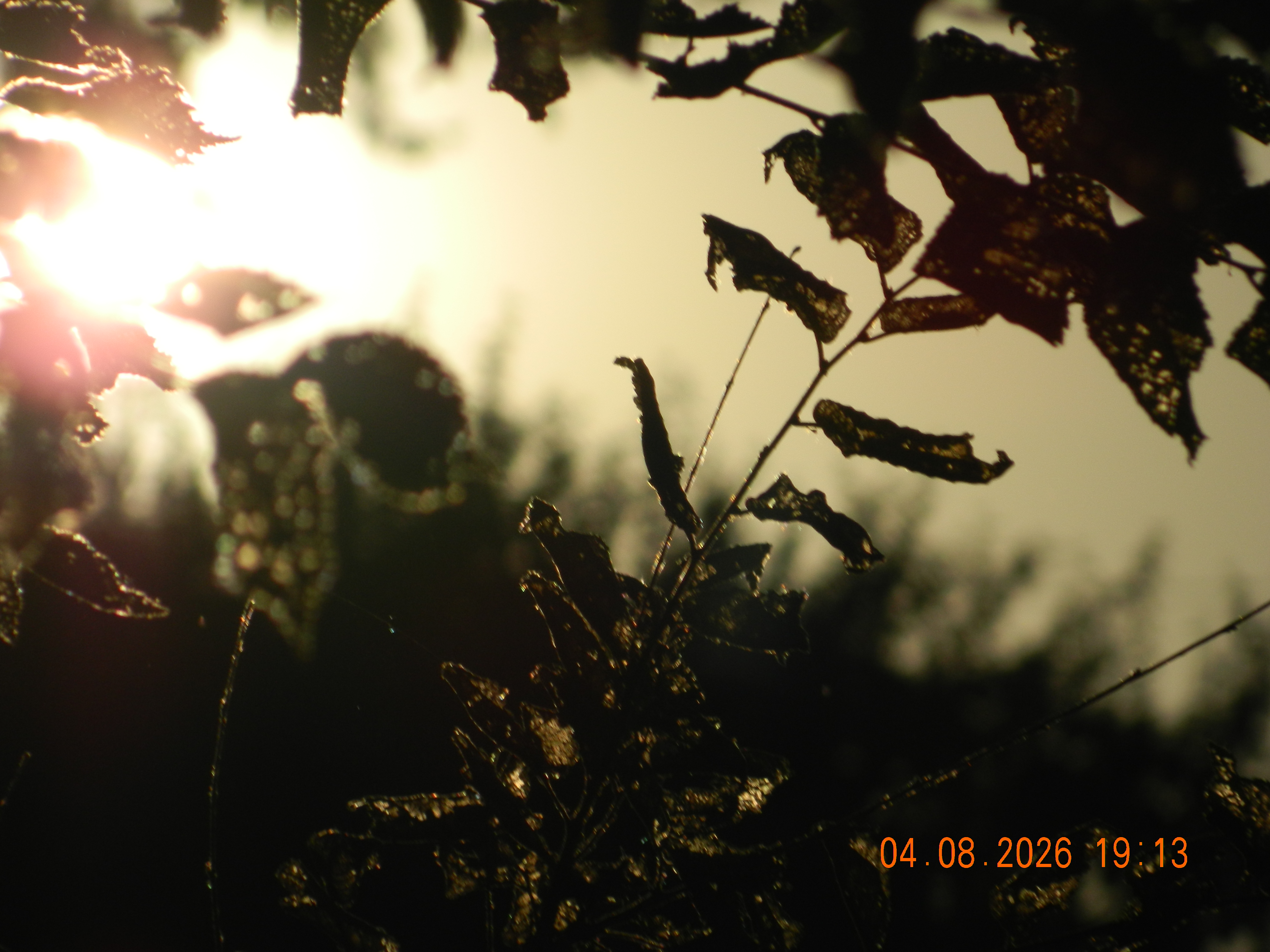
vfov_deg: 2.8
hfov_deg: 3.8
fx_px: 19261
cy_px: 476
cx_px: 635
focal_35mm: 525
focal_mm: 94.5
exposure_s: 1/1000
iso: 80
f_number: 16.3
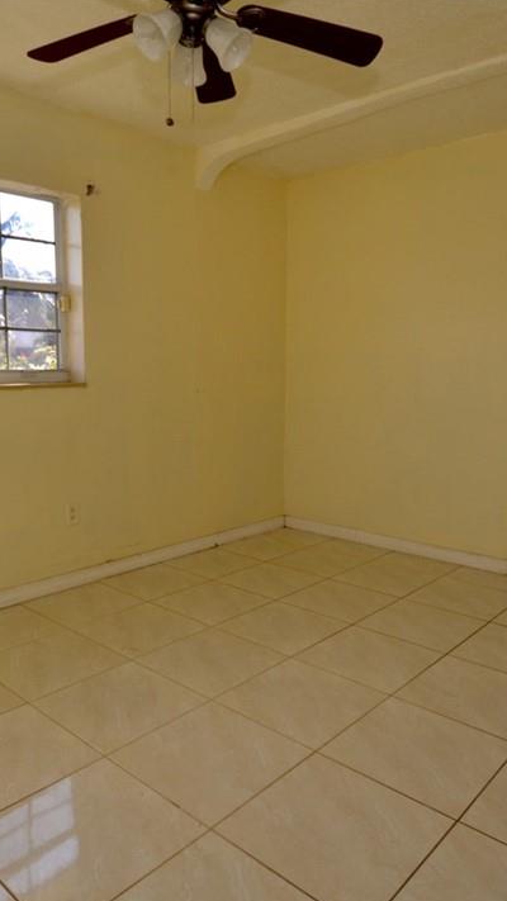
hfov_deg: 47.7
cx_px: 243
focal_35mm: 24
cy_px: 455
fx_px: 574
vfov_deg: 76.3
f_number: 5.6
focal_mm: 10
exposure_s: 1/125
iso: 100
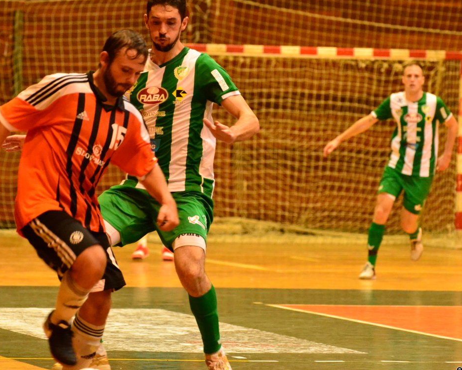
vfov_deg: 5.9
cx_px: 204
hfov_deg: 7.4
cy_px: 191
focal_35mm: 262
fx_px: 3577
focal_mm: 145
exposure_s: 1/320
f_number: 5
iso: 6400
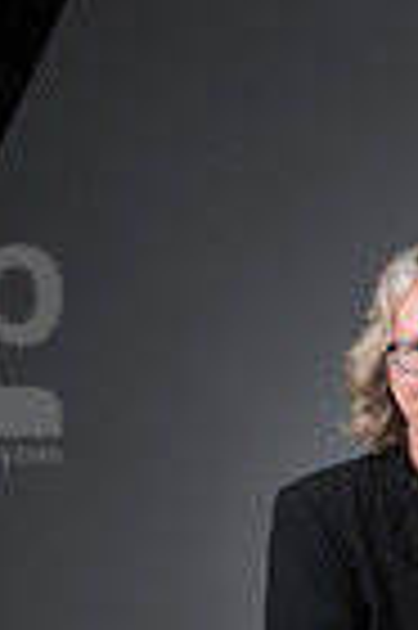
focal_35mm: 258
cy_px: 824
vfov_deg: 7.9
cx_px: 449
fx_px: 4504
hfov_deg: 5.3
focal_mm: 80
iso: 160
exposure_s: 1/250
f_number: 5.6
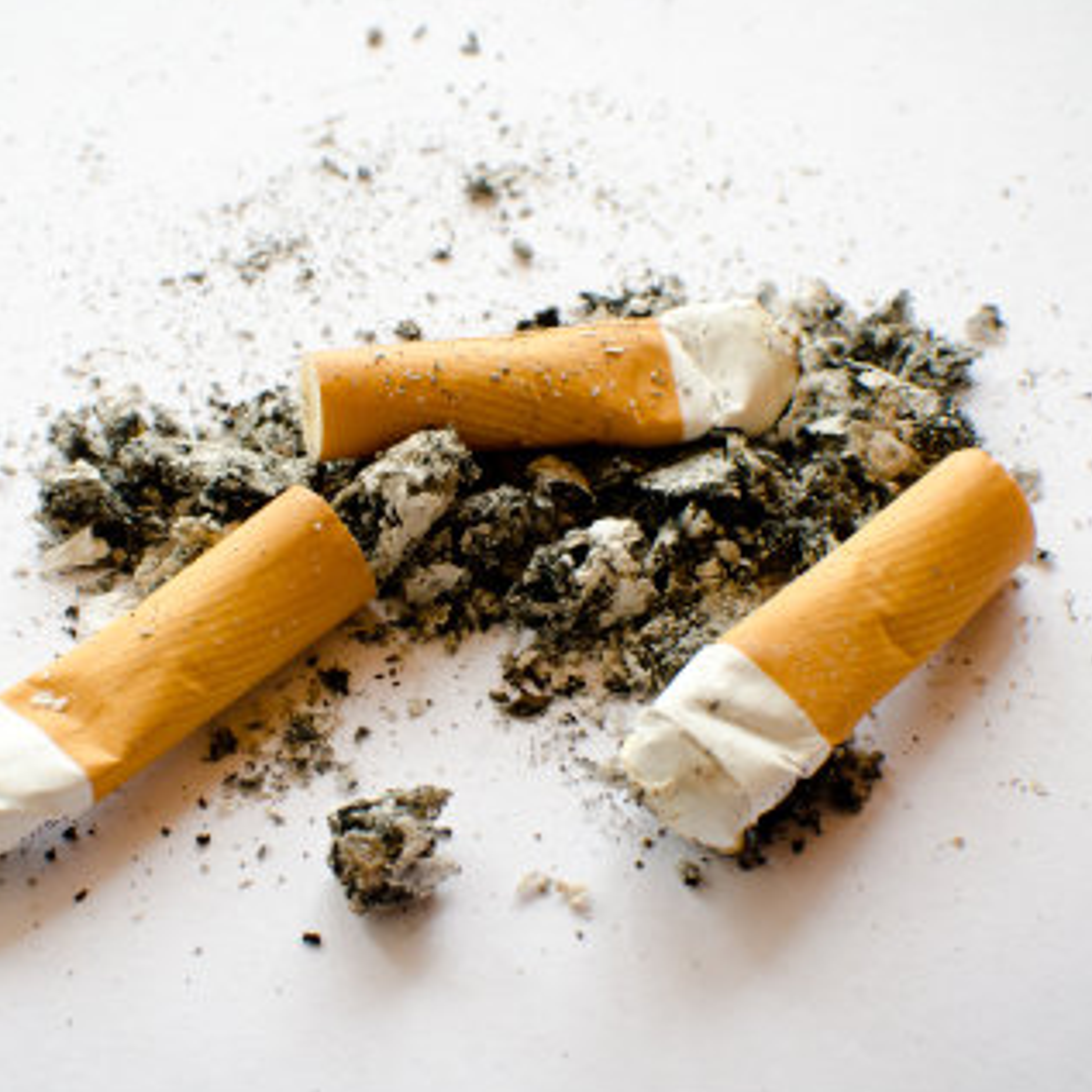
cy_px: 487
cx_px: 382
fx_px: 3063
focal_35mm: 86
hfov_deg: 20.2
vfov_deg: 20.2
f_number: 10
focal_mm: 35
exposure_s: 1/50
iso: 400
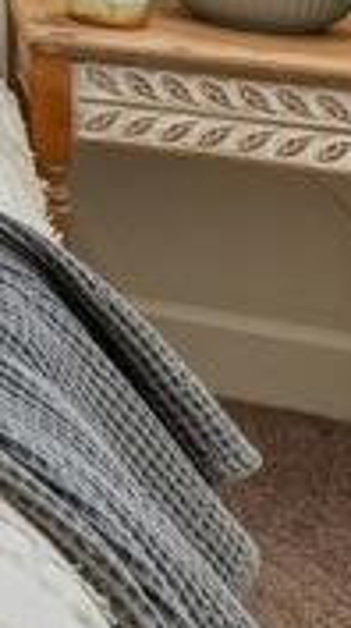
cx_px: -1028
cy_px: -390
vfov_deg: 20.3
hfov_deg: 8.3
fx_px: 1412
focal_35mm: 85
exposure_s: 1/25
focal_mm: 14
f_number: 8
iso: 640
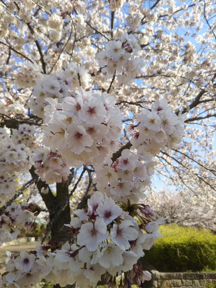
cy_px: 144
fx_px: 250
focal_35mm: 30
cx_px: 108
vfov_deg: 60.0
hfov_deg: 46.8
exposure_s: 1/712
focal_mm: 4
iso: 25
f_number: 2.2
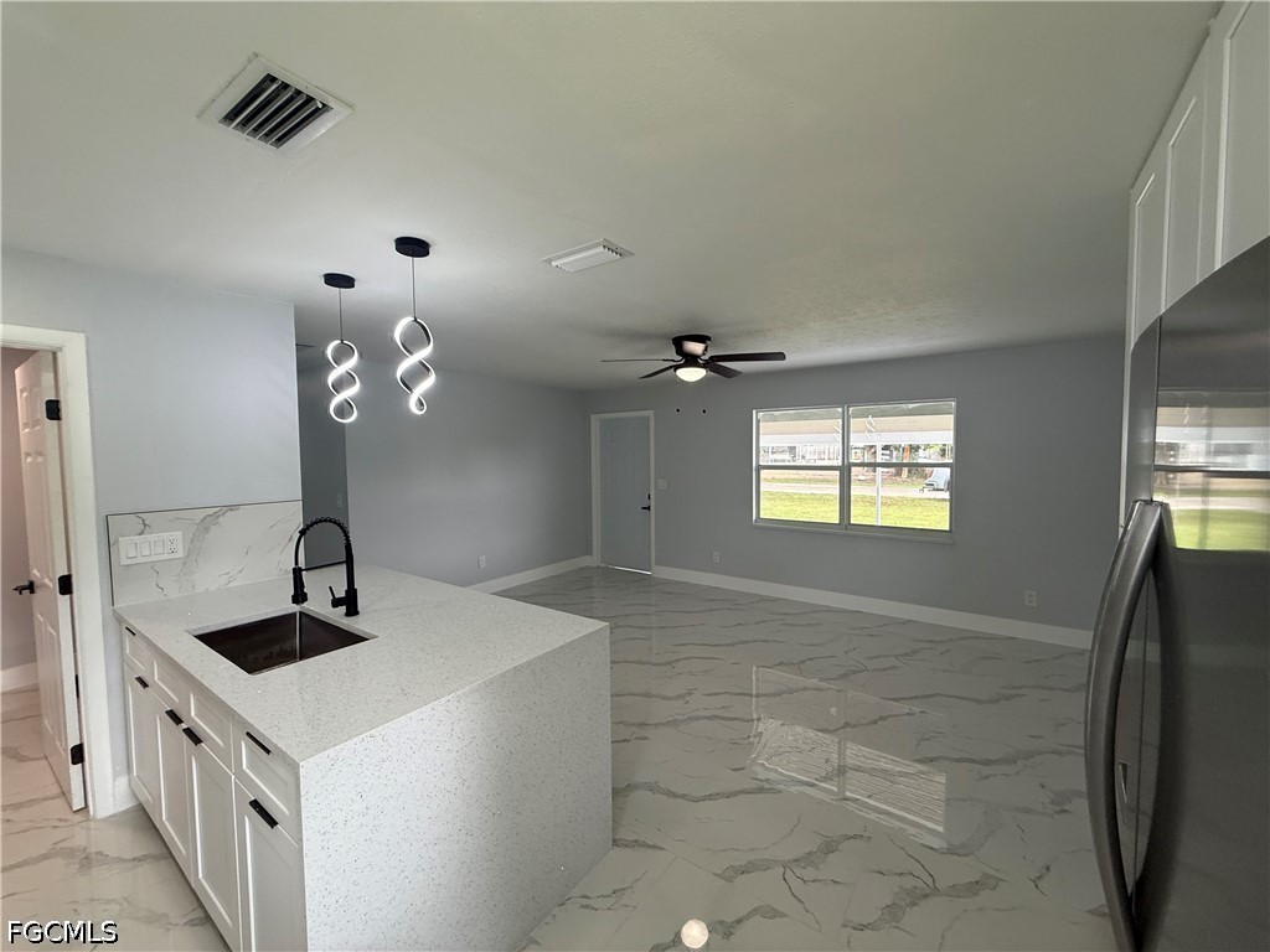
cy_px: 476
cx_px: 635
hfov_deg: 102.1
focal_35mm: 14
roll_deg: +1.7
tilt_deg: -1.8
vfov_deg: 85.7
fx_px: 514
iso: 125
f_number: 2.2
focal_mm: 2.22
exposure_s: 1/120
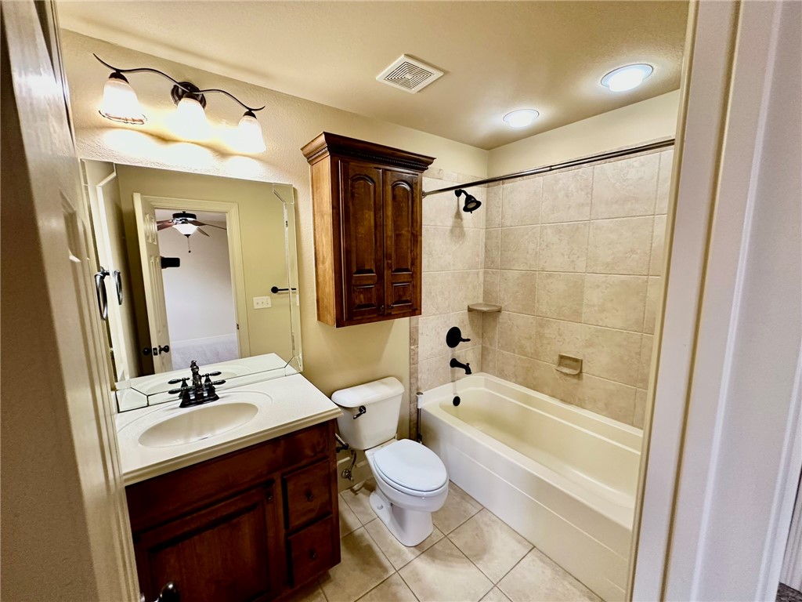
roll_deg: -0.5
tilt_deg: -8.3
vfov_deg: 85.7
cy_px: 301
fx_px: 324
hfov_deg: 102.1
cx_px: 401
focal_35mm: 14
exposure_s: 1/60
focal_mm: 2.22
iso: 250
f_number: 2.2
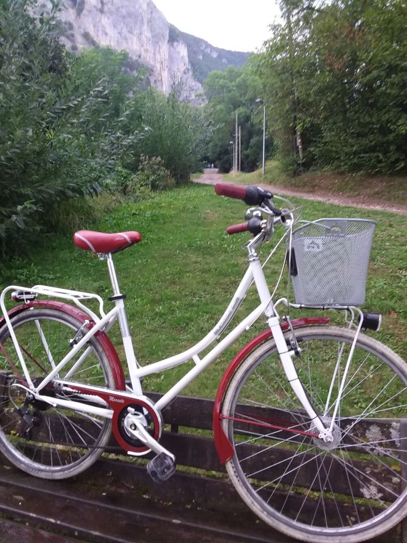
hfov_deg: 49.8
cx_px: 204
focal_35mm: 28
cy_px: 272
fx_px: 439
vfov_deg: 63.4
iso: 80
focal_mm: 2.91
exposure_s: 1/33
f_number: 1.9
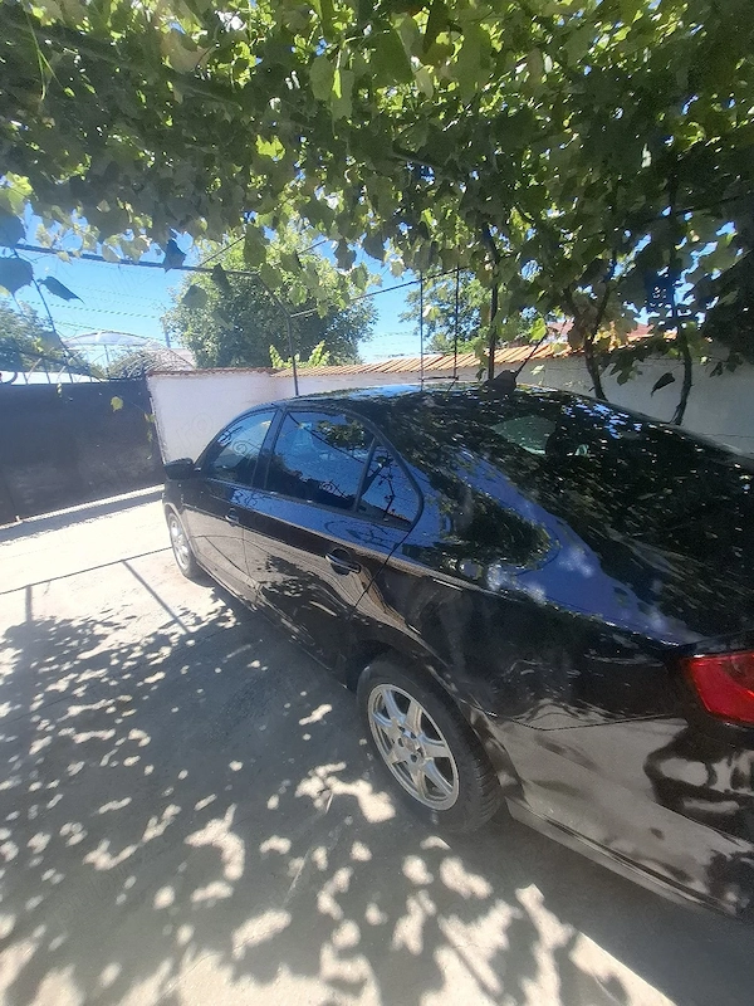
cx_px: 377
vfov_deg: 106.2
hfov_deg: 89.9
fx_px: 378
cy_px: 503
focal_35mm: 13
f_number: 2.2
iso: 40
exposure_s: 1/435
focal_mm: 1.74
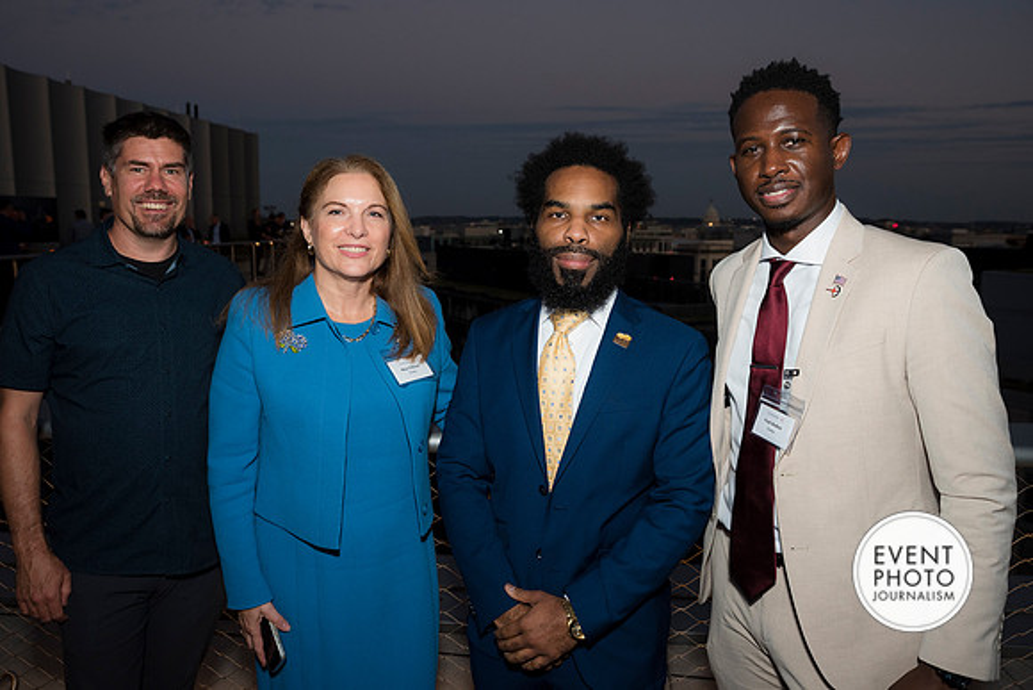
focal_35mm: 31
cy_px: 345
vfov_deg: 42.3
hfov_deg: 60.3
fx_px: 890
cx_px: 516
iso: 800
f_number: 5.6
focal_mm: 31
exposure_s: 1/125
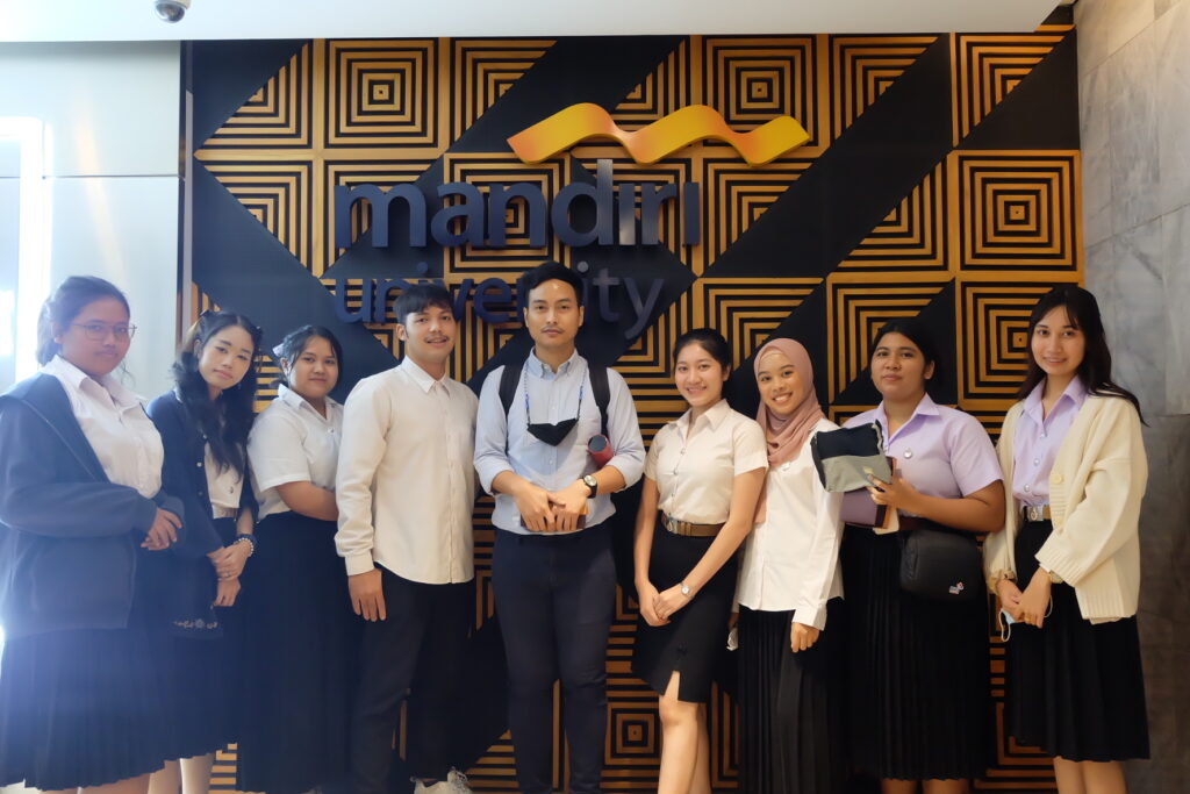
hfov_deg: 61.9
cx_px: 595
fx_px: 992
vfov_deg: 43.6
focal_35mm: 30
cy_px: 397
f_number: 4.5
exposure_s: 1/30
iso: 2500
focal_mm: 20.1
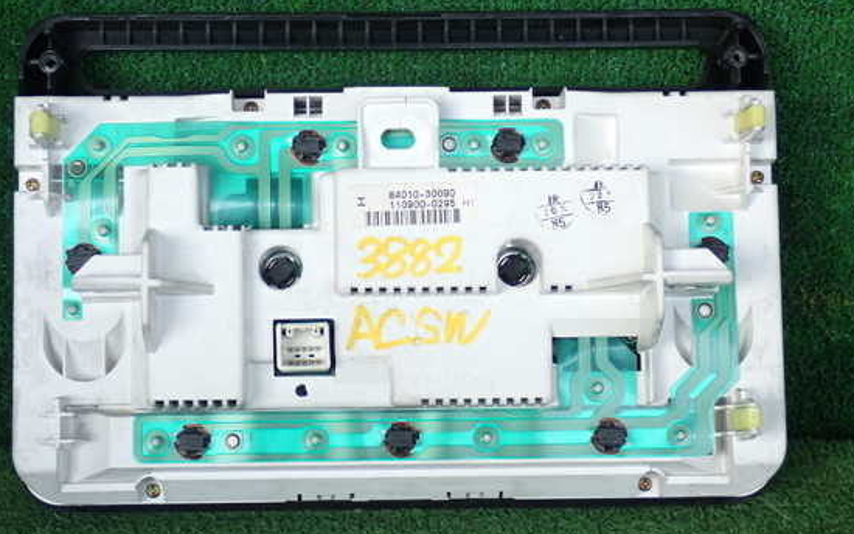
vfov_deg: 14.7
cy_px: 245
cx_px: 410
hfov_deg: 23.3
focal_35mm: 89
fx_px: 2072
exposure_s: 1/125
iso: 320
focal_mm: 13.65
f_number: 4.1
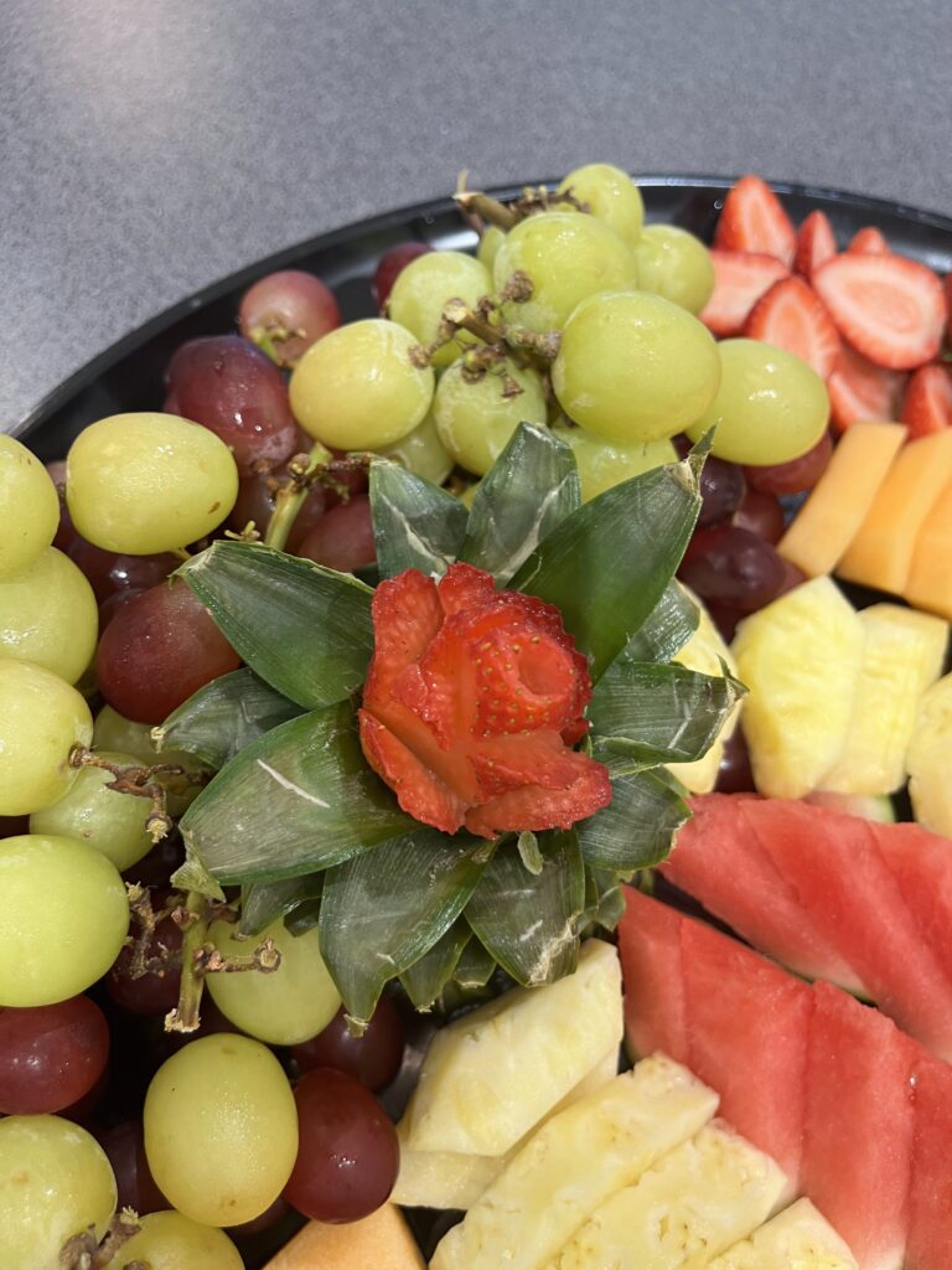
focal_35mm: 26
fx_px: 953
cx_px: 476
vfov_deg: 67.3
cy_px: 635
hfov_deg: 53.1
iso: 80
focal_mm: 5.1
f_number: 1.6
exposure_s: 1/60
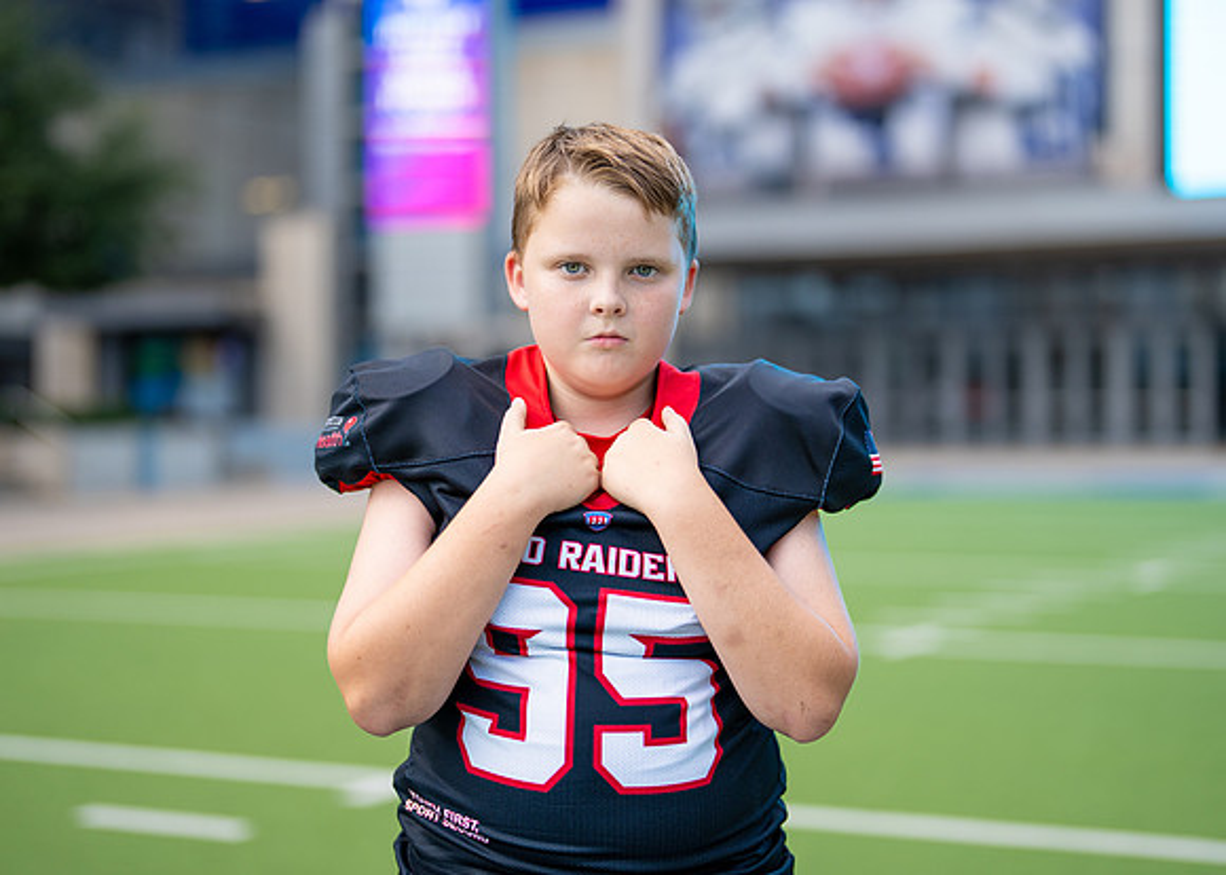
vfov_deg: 21.7
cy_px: 420
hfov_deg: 30.1
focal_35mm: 65
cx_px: 635
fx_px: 2280
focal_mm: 50
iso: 100
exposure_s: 1/2000
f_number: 1.2
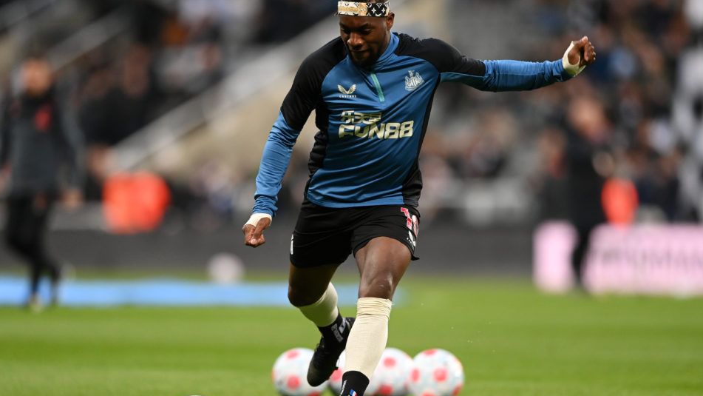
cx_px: 367
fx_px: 8407
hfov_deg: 4.8
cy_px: 217
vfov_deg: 2.7
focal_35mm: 451
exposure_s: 1/2500
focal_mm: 400
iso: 2500
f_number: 3.2
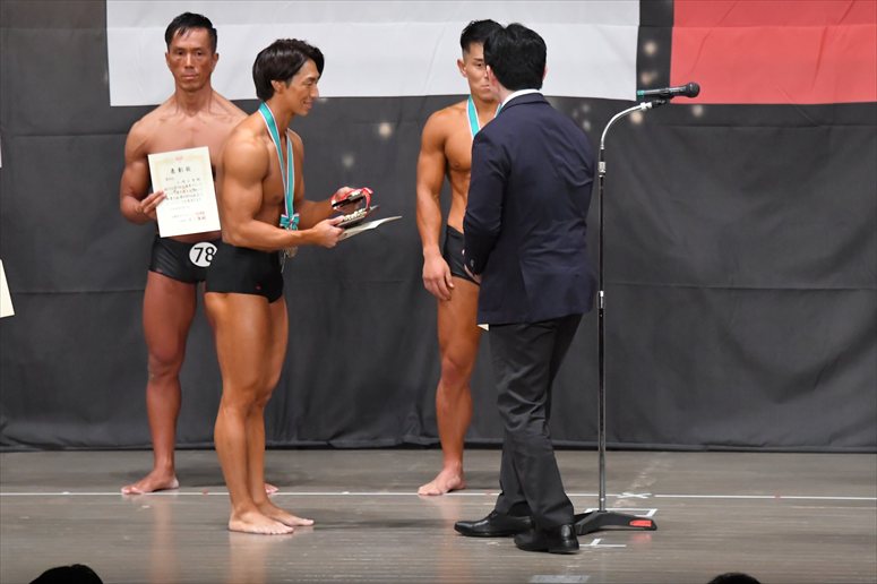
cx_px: 438
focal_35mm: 217
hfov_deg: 9.5
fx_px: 5284
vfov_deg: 6.3
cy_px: 292
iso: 6400
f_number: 5.6
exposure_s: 1/400
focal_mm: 145
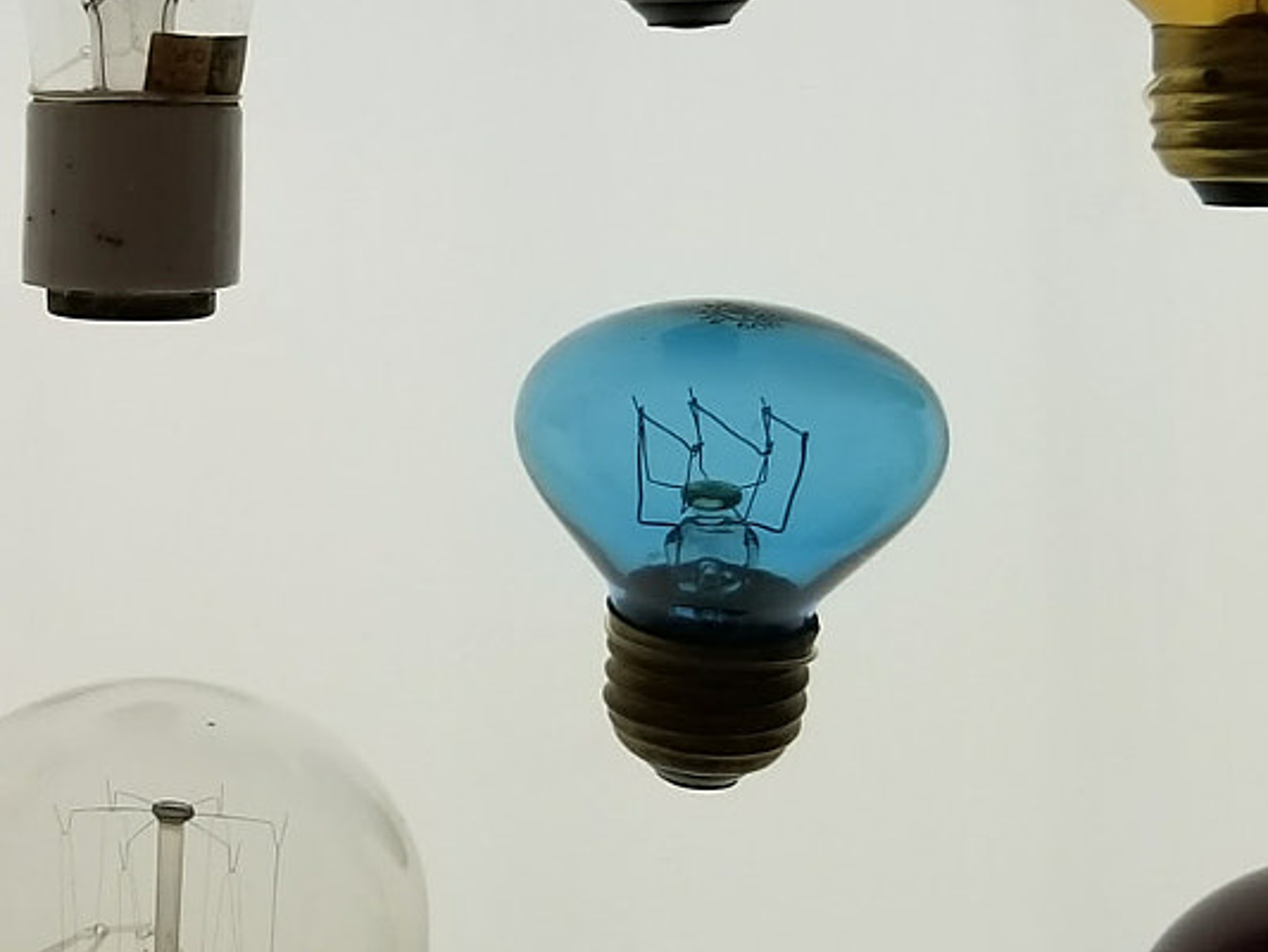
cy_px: 476
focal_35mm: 78
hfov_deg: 24.0
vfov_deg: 18.9
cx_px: 38
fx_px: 2858
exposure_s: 1/40
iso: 160
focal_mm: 4.25
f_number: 1.7
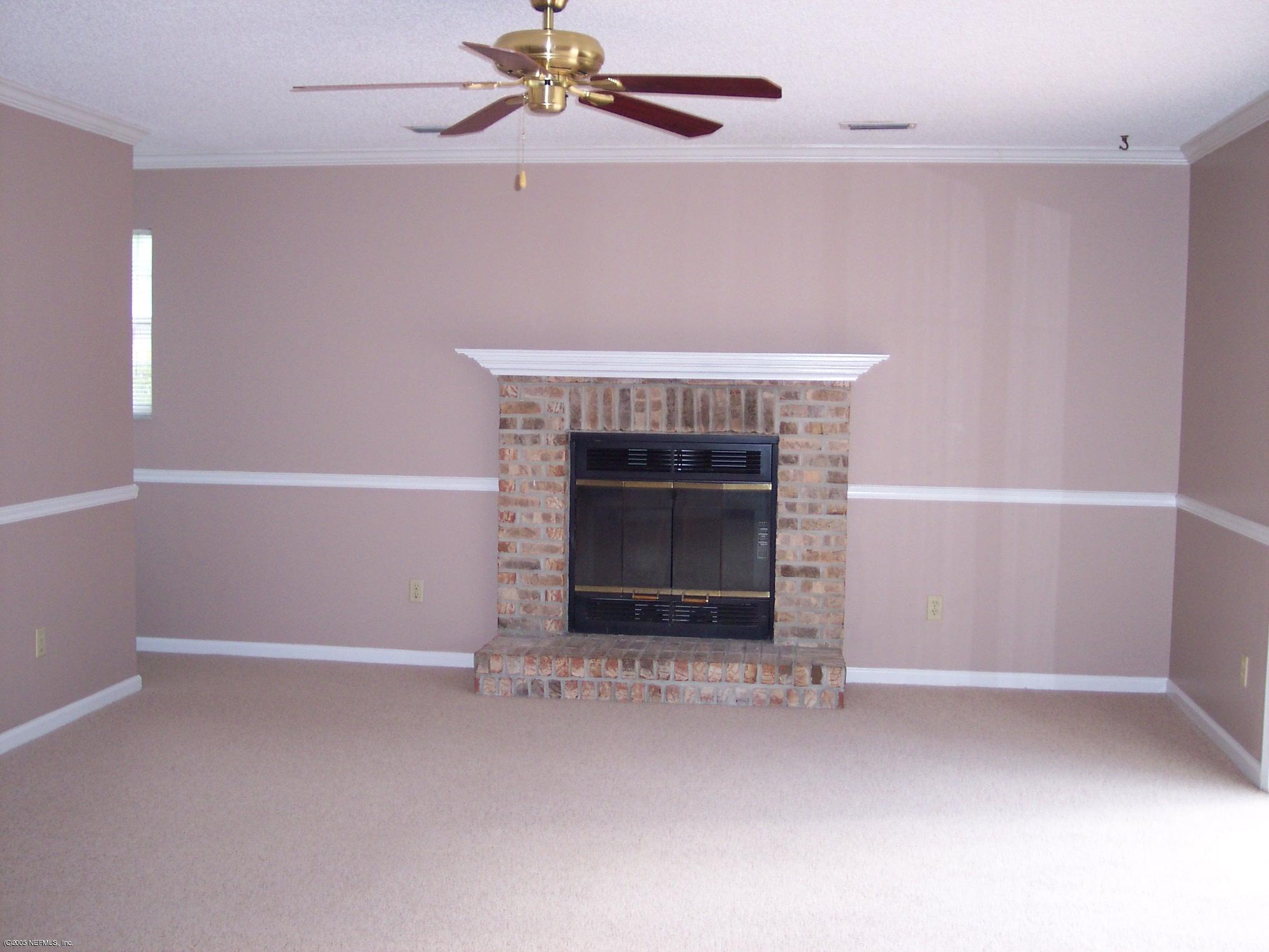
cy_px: 476
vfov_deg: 37.7
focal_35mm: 38
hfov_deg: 49.0
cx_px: 634
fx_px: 1393
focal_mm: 8
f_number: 2.8
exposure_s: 1/30
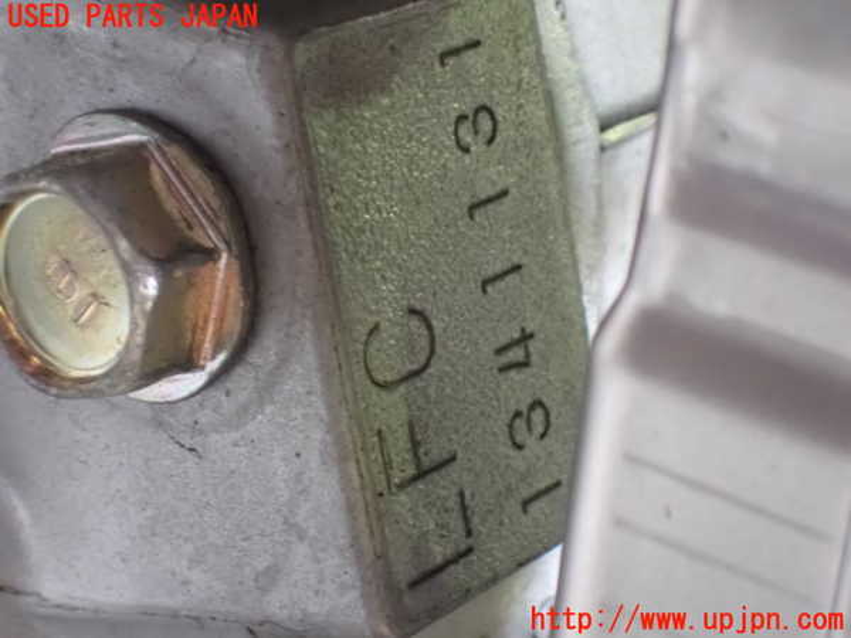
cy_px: 319
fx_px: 2458
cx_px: 426
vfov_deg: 14.8
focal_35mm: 100
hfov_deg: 19.6
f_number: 4.9
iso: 1600
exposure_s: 1/20
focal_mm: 18
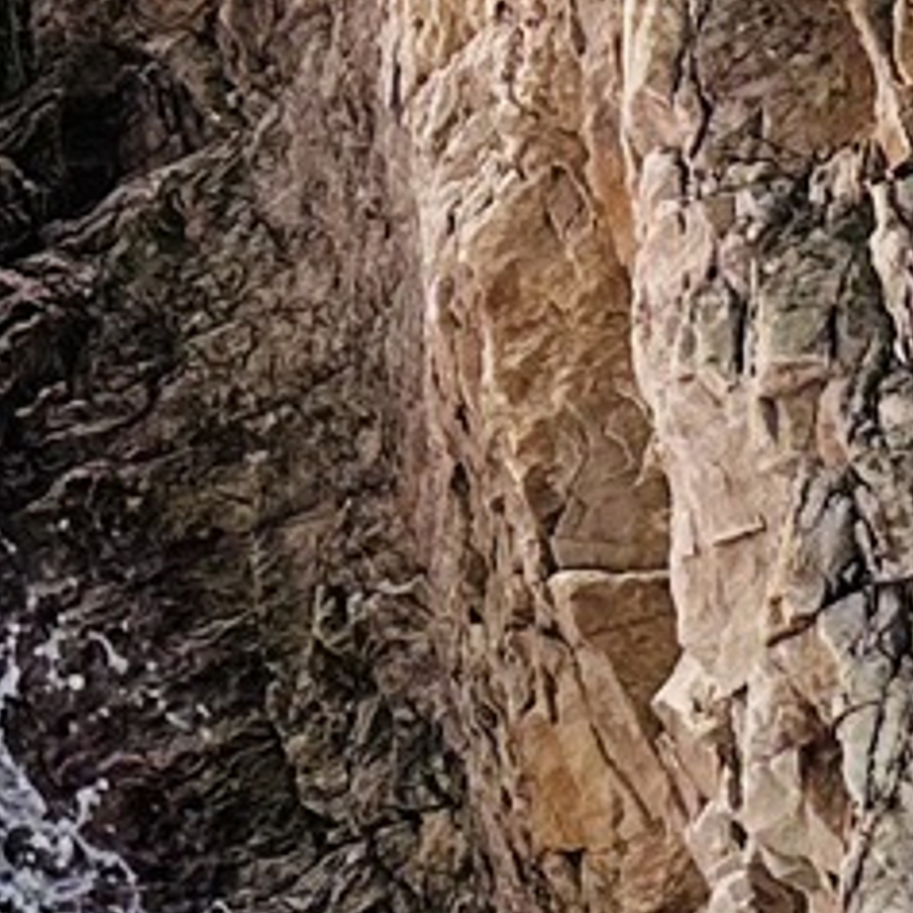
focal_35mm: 179
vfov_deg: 9.5
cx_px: 1695
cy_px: 1364
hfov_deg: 9.3
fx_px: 5341
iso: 64
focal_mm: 6.86
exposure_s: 1/220
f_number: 1.78
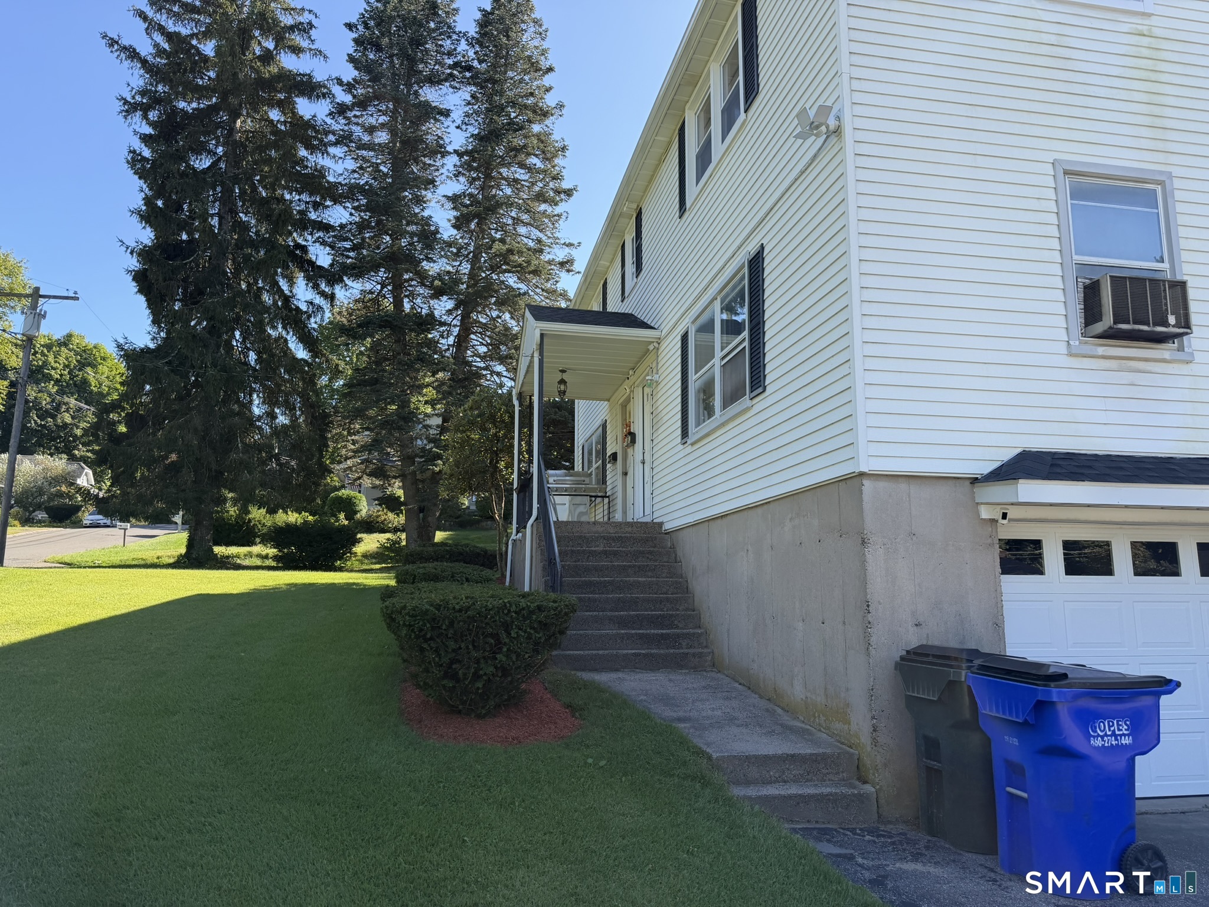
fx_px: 838
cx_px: 604
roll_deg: -1.2
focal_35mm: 24
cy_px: 454
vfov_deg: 56.8
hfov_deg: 71.6
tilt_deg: +9.2
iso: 100
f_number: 1.78
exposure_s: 1/1271
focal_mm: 6.76
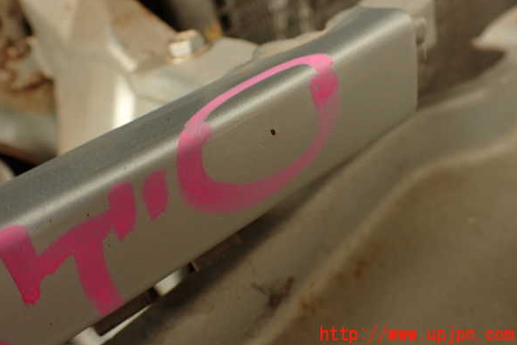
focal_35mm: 34
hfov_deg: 55.8
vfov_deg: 38.8
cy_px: 148
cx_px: 255
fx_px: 488
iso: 200
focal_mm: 5.79
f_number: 2.4
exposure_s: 1/30
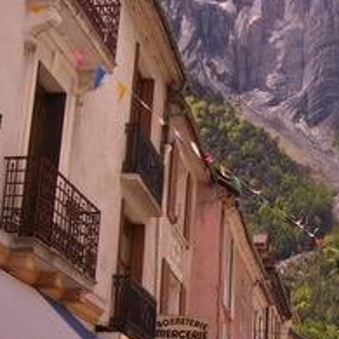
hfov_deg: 19.6
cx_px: 341
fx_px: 953
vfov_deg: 20.0
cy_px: 272
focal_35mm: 86
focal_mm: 6.2
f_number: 4.3
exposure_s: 1/500
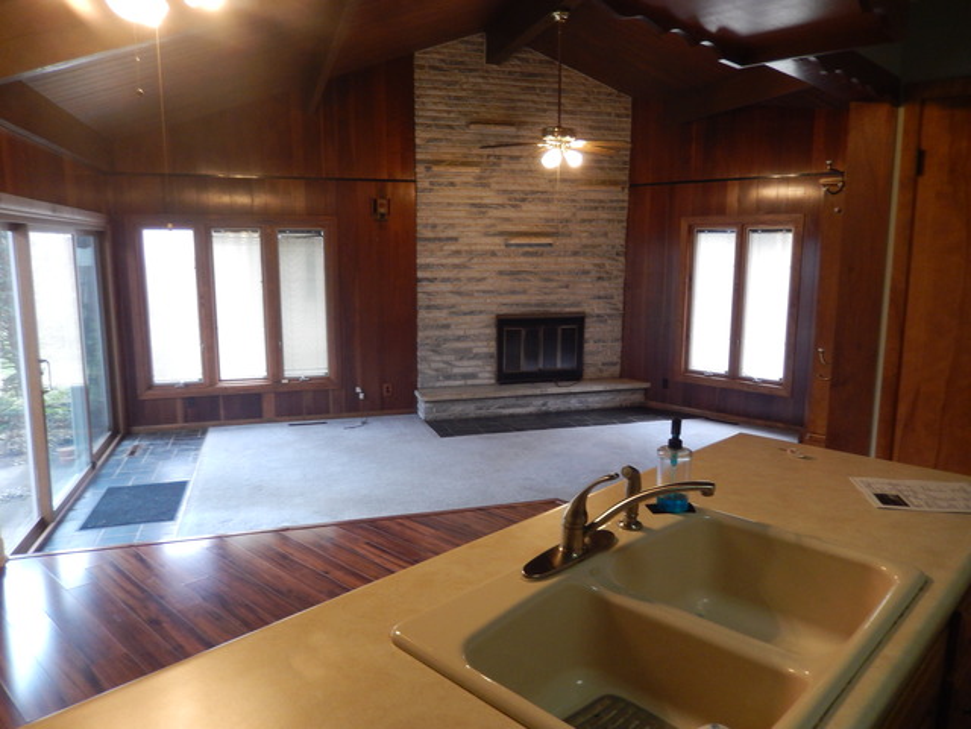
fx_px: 701
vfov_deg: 54.9
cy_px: 364
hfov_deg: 69.4
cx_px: 486
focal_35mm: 25
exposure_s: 1/30
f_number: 3.4
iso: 220
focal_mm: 4.5
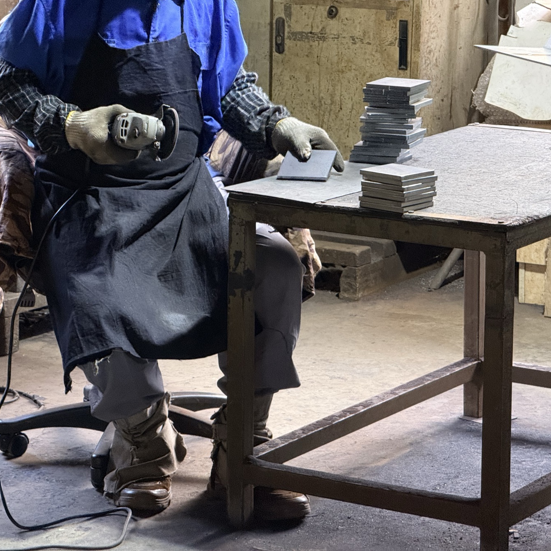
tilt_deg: -11.5
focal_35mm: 142
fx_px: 2557
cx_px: 239
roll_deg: +0.2
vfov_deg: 12.3
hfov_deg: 12.3
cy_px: 275
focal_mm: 15.66
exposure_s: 1/50
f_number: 2.8
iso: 320
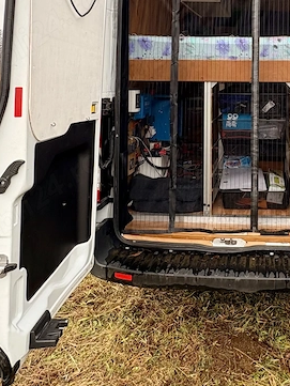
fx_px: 346
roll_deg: -0.2
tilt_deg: -0.5
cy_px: 76
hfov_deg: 42.1
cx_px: 256
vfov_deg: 54.3
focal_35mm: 31
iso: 64
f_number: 2.2
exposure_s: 1/226
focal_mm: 2.22
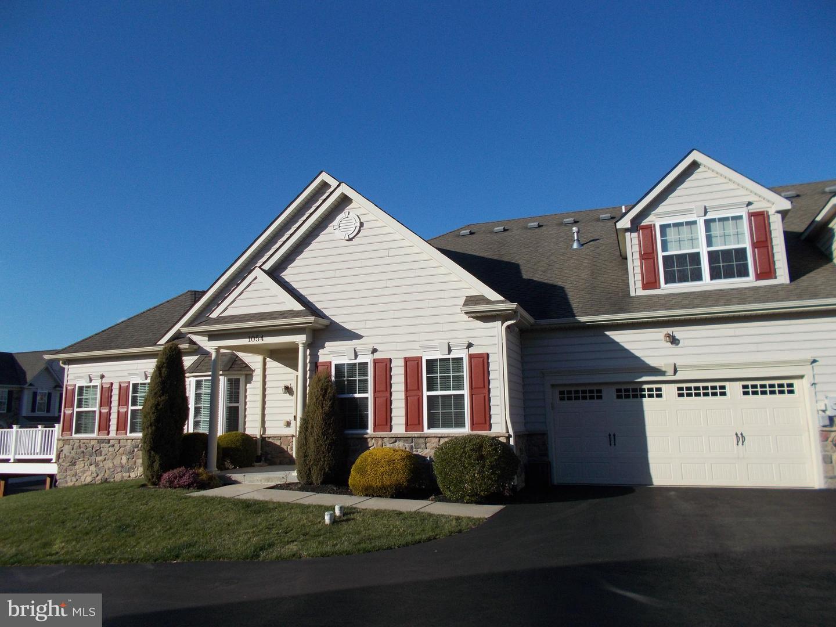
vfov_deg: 53.1
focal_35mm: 26
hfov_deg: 67.3
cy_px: 314
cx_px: 418
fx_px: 628
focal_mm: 4.6
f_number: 8
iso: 80
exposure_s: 1/250
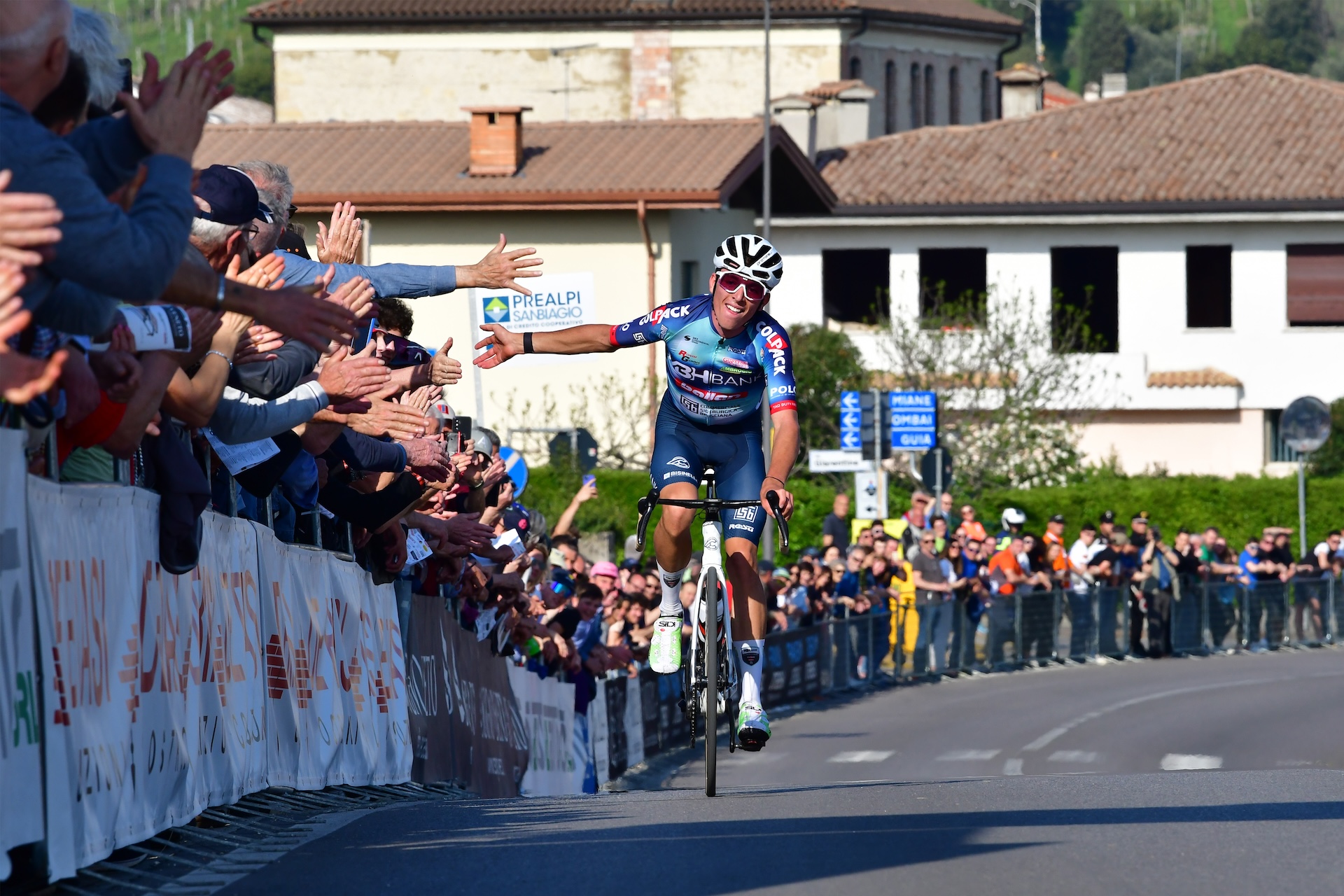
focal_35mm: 300
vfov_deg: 4.6
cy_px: 448
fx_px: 11199
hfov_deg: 6.9
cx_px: 672
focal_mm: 200
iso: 640
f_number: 9
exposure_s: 1/1600
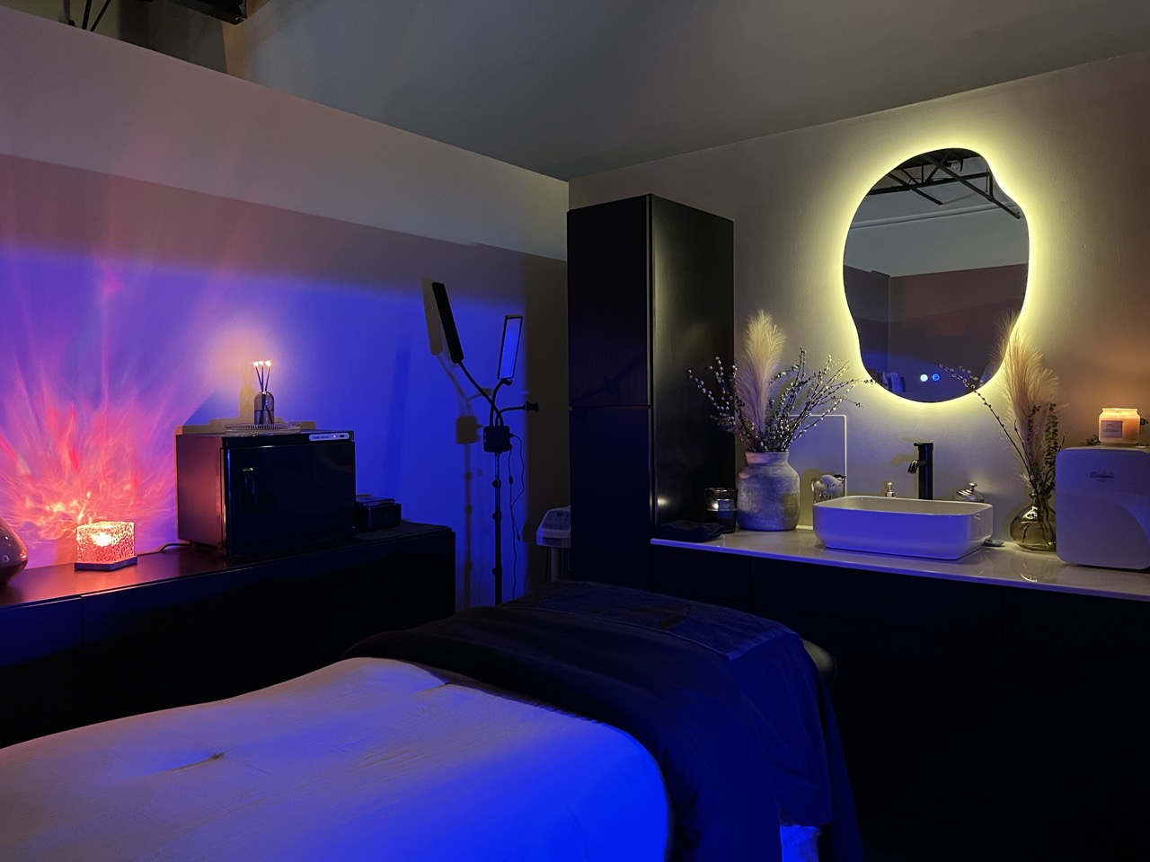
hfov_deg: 67.3
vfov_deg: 53.1
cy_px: 431
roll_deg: +0.9
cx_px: 575
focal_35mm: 26
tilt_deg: -1.2
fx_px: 864
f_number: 1.5
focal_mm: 5.7
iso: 640
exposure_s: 1/30
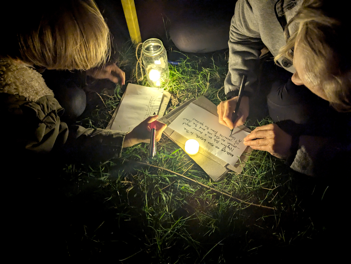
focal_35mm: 24
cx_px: 176
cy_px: 132
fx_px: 244
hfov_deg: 71.5
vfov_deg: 56.9
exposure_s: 1/18.6
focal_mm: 6.81
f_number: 1.85
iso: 449
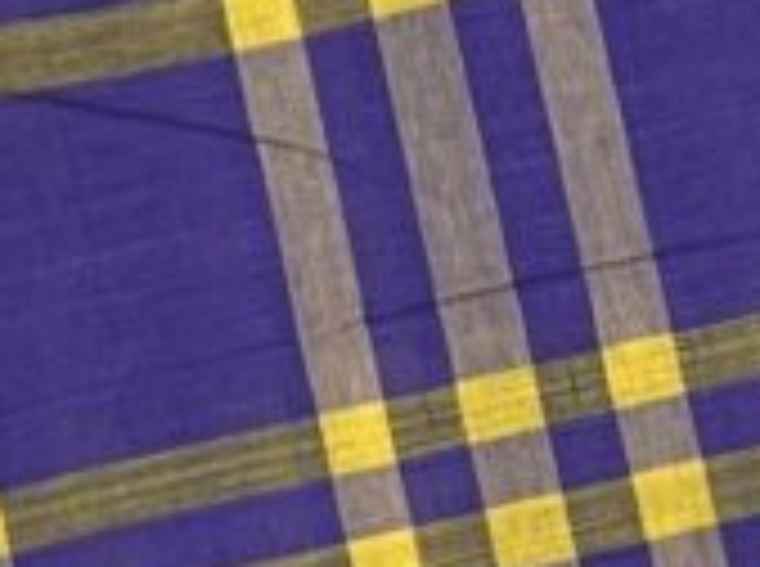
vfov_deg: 9.2
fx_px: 3462
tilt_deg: -81.7
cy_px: 688
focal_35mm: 158
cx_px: 499
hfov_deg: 12.5
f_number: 1.6
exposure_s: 1/50
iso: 80
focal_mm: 5.1
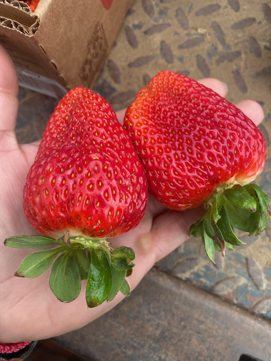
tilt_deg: -76.0
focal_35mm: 26
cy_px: 180
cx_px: 136
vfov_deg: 67.3
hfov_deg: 53.1
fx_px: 271
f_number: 1.8
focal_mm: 4.25
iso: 32
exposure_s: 1/604
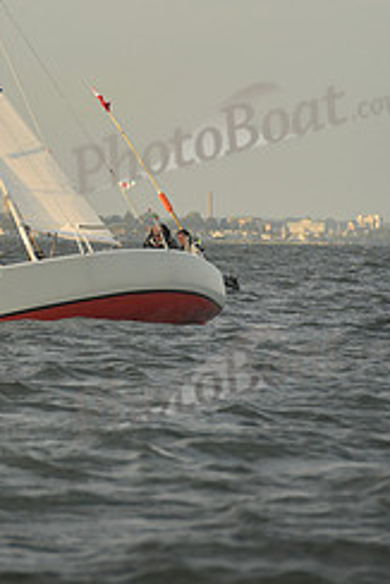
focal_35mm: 476
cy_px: 43
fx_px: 7723
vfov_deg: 4.3
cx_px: -51
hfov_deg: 2.9
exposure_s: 1/640
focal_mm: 200
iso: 250
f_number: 5
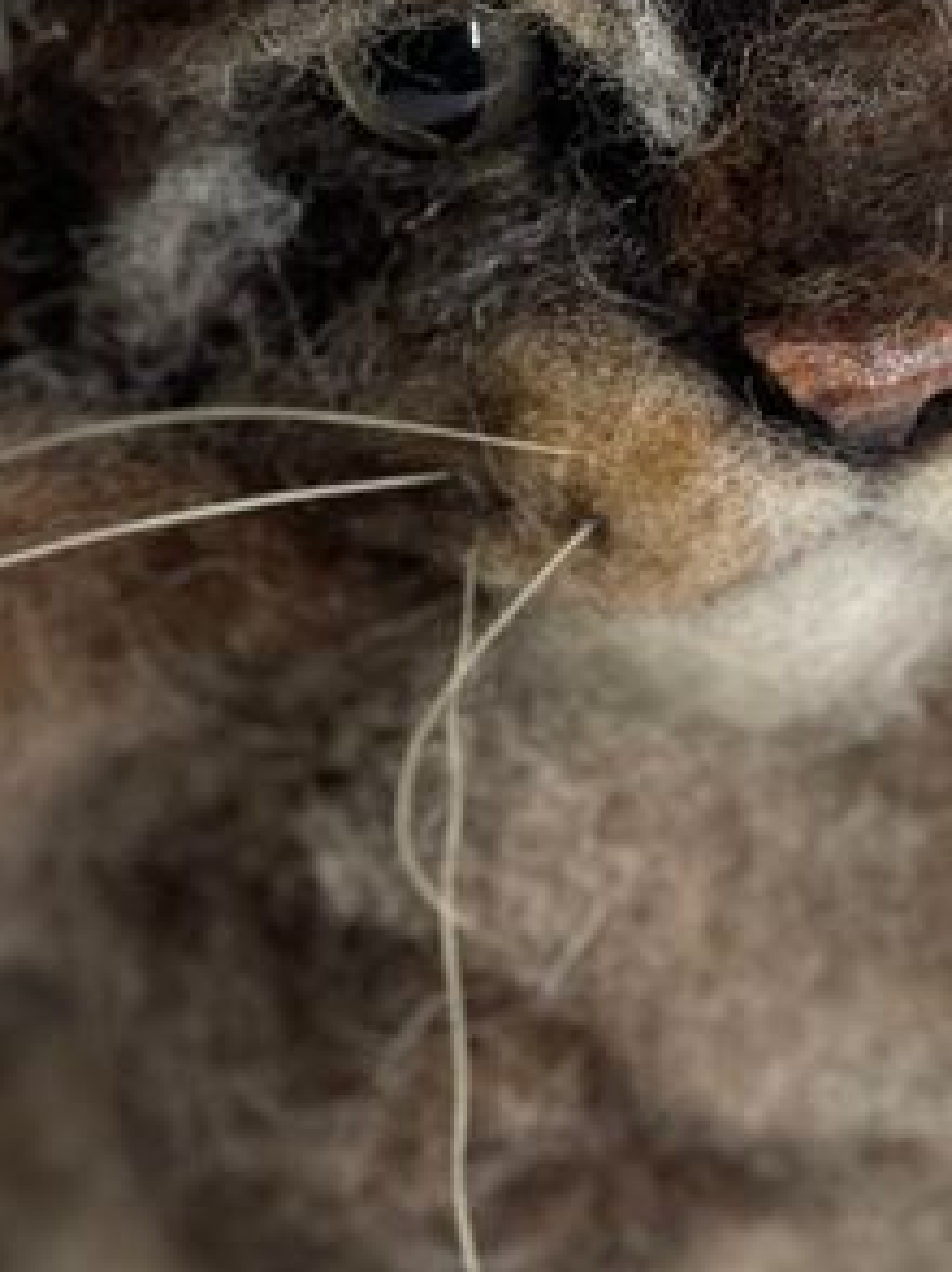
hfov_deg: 7.1
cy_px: 723
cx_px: 363
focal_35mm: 209
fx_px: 7675
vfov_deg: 9.5
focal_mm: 7.5
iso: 32
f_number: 2.2
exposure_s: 1/73
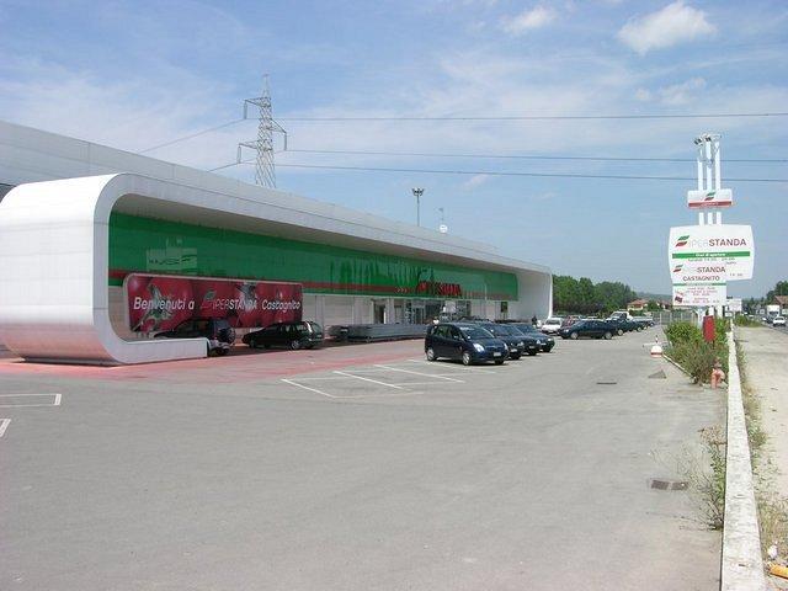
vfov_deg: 40.7
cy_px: 296
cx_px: 394
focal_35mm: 35
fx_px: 797
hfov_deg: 52.6
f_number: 6.3
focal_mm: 8.9
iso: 50
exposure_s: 1/231
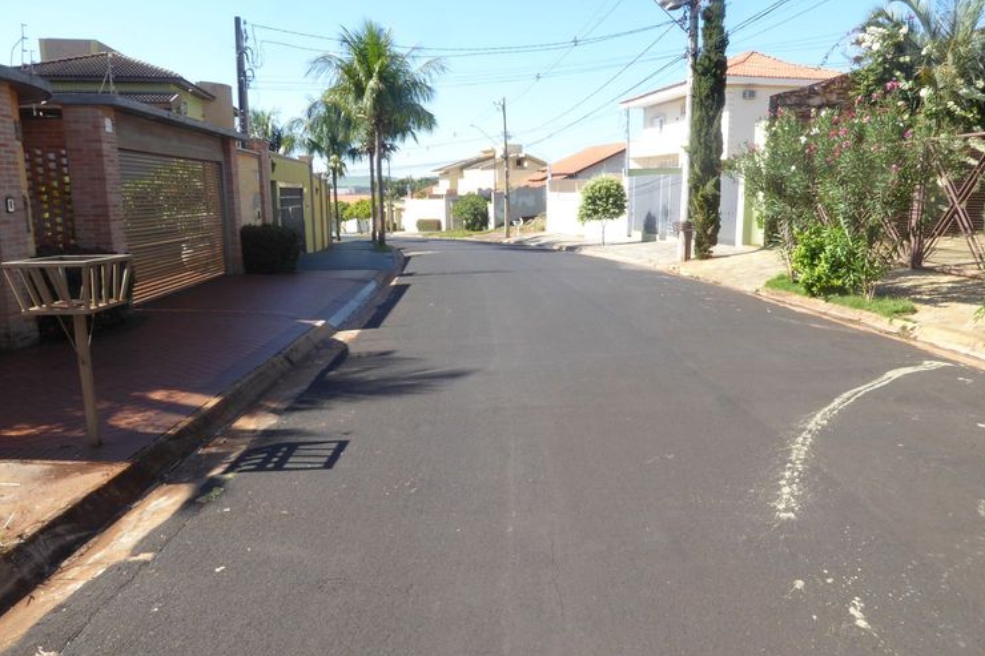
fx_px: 739
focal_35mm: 27
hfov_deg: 67.4
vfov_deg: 47.9
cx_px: 510
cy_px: 345
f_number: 7.1
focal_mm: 4.3
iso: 80
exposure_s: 1/80
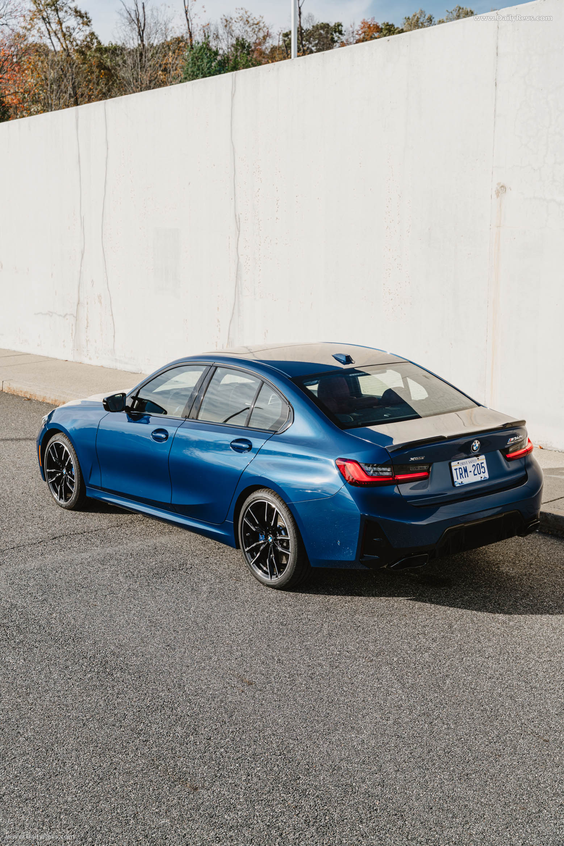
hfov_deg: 27.8
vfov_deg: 40.8
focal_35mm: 48
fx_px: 1137
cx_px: 282
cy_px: 423
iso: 200
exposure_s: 1/160
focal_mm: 48.4
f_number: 7.1
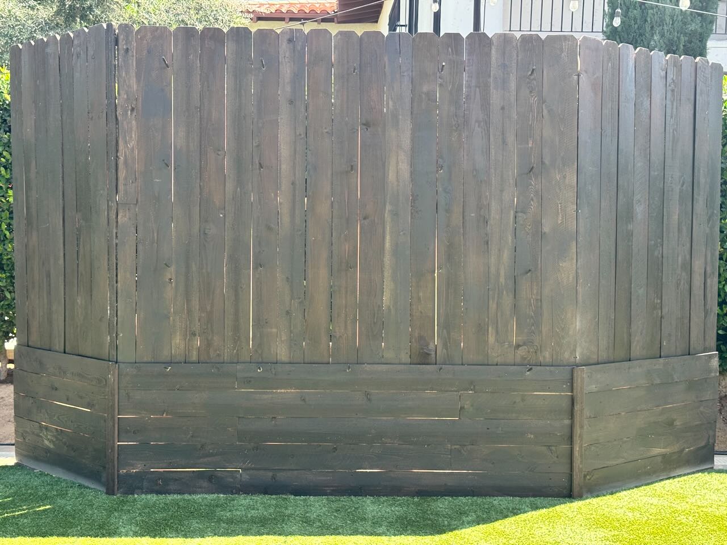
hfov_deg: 39.7
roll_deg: -1.7
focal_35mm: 48
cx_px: 364
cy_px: 272
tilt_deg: -6.1
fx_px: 1008
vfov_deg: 30.3
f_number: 1.78
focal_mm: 6.76
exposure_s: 1/540
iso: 64
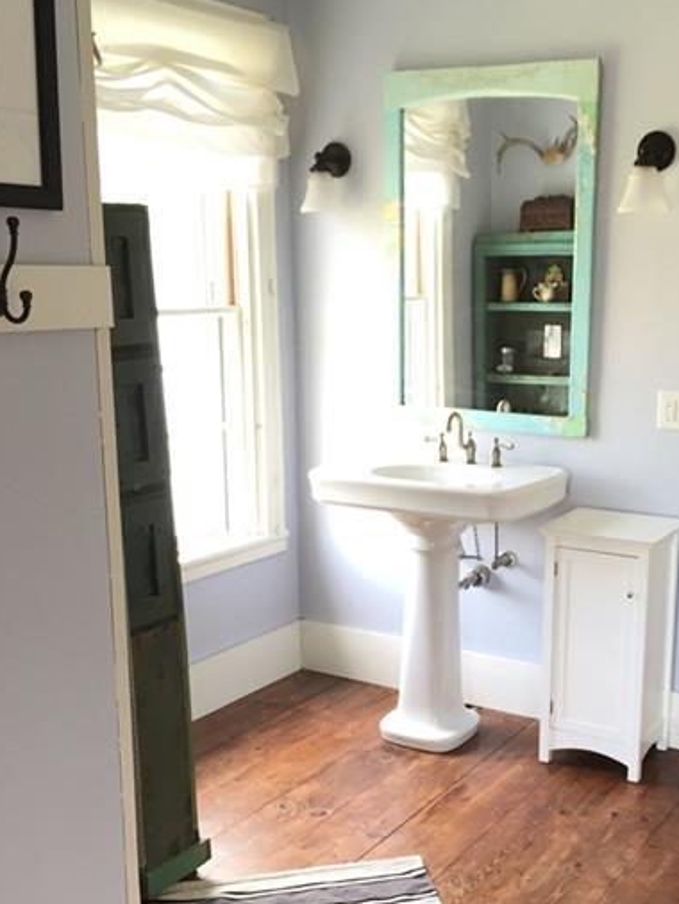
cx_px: 477
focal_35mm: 44
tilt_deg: -11.7
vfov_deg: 42.7
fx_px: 1150
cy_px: 536
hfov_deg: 32.5
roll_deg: +0.1
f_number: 2.2
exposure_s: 1/30
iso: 64
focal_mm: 4.15
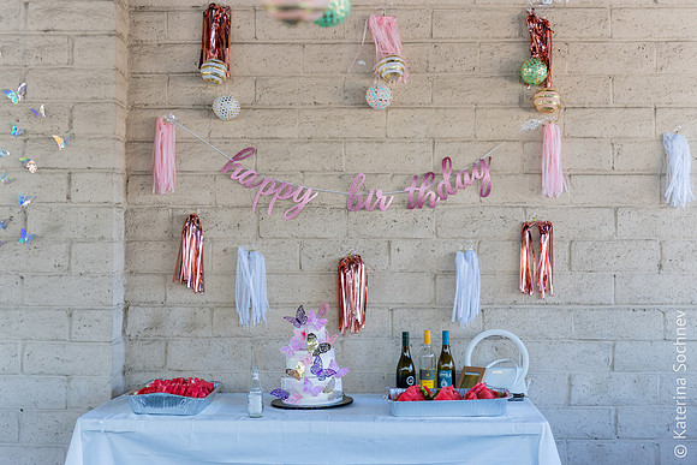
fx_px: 1007
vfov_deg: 26.0
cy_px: 232
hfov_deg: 38.2
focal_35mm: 52
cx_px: 348
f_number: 2.8
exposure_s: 1/125
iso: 320
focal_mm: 52
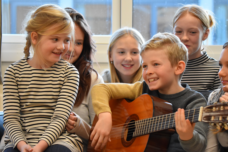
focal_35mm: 165
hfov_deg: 12.4
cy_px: 76
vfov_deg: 8.3
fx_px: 1046
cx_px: 114
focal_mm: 110
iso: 3200
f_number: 4.5
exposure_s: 1/160
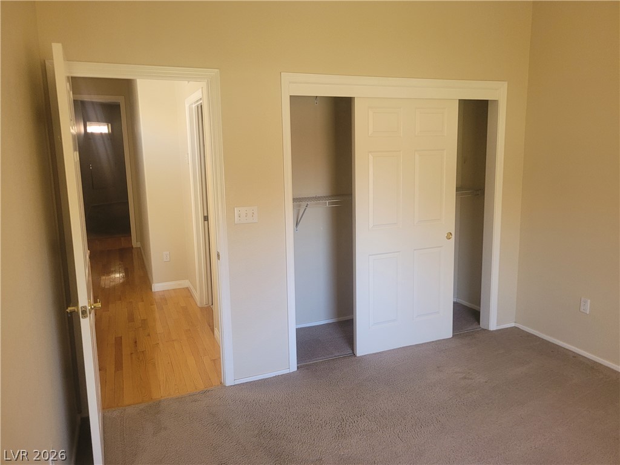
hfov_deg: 67.3
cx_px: 310
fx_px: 466
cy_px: 232
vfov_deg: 53.1
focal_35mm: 26
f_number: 1.8
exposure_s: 1/60
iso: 250
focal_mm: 5.4
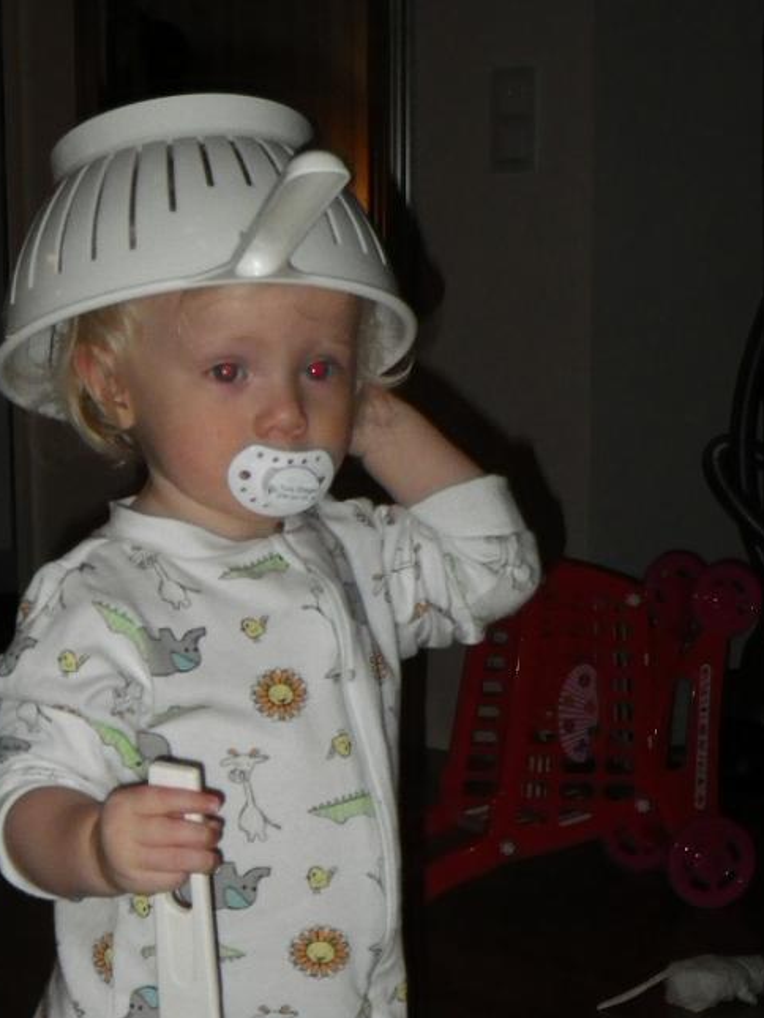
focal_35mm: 81
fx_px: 2383
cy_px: 704
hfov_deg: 18.1
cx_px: 180
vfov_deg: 24.0
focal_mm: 9.1
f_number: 4.4
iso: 400
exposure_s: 1/60
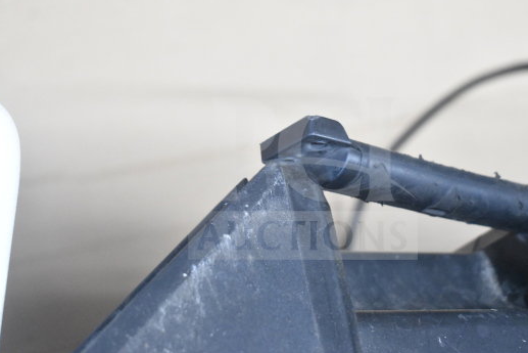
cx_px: 302
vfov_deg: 17.2
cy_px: 179
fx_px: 1168
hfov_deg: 25.5
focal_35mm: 80
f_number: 5
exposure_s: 1/100
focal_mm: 45
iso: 6400
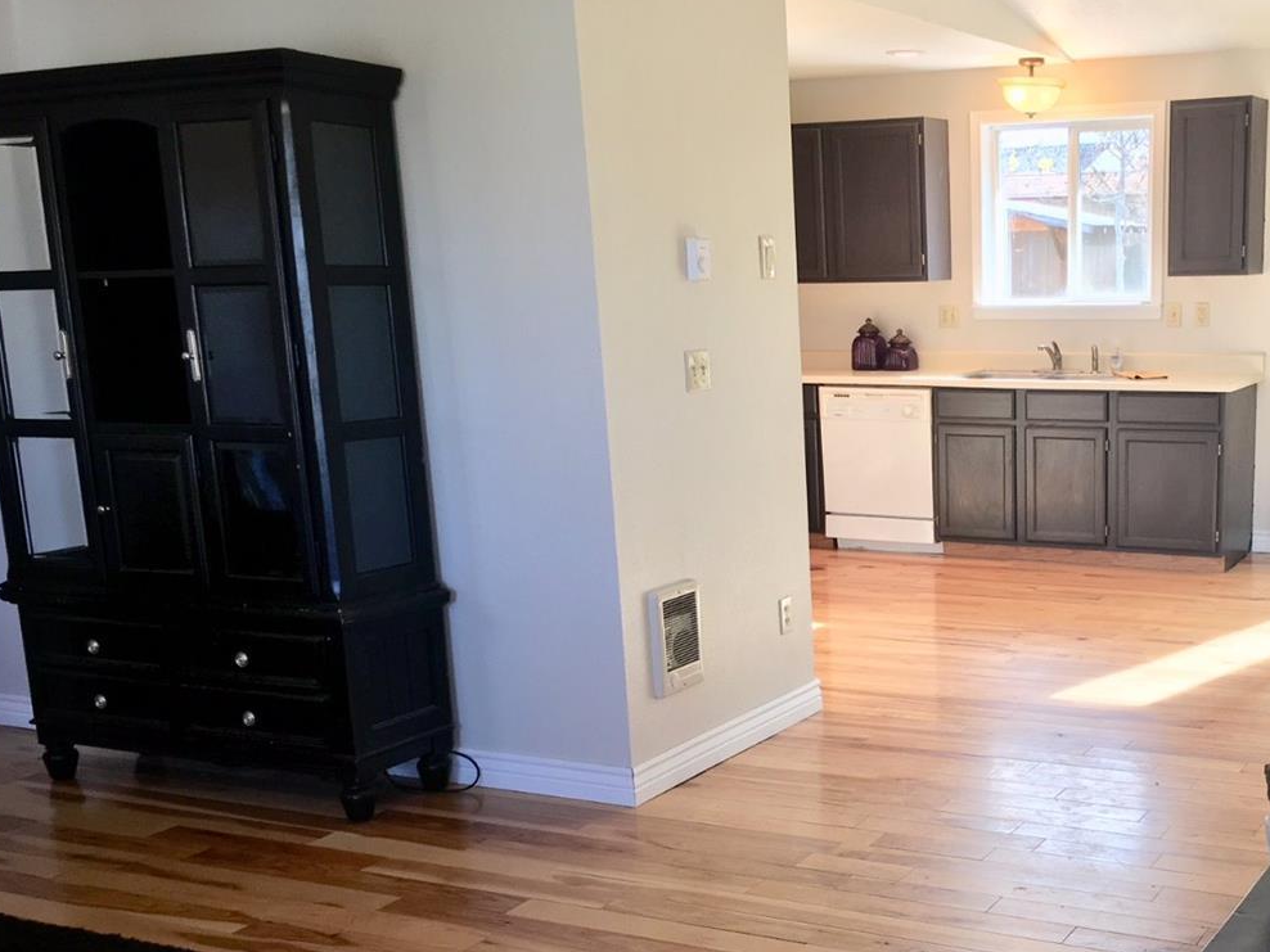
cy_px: 668
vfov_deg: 32.5
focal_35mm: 44
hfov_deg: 41.7
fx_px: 1614
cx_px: 949
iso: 25
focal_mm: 4.15
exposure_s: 1/60
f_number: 2.2
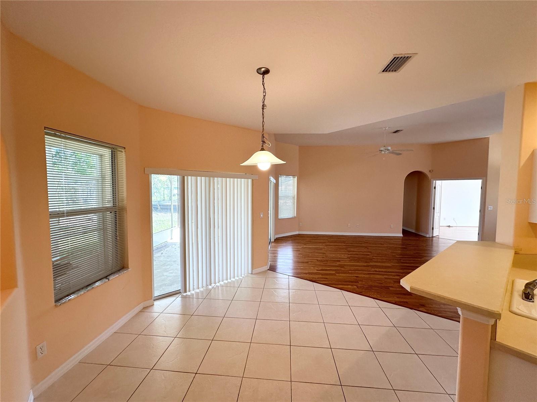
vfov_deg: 85.7
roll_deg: -0.5
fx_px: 217
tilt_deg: -3.1
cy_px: 201
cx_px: 268
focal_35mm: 14
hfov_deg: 102.1
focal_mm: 2.22
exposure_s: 1/120
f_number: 2.2
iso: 100
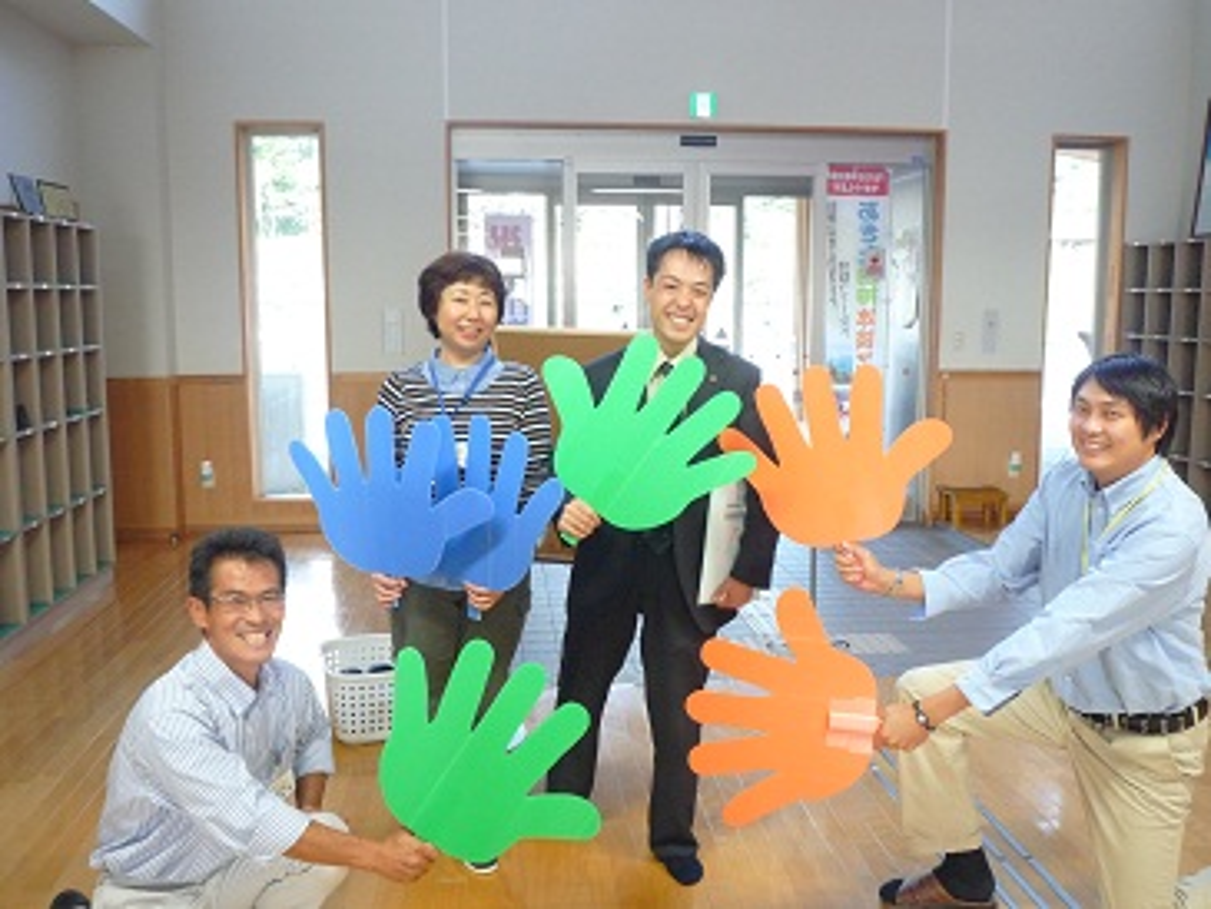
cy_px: 454
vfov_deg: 43.0
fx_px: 1155
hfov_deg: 55.3
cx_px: 606
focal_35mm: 33
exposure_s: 1/20
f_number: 3.6
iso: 400
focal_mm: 5.8
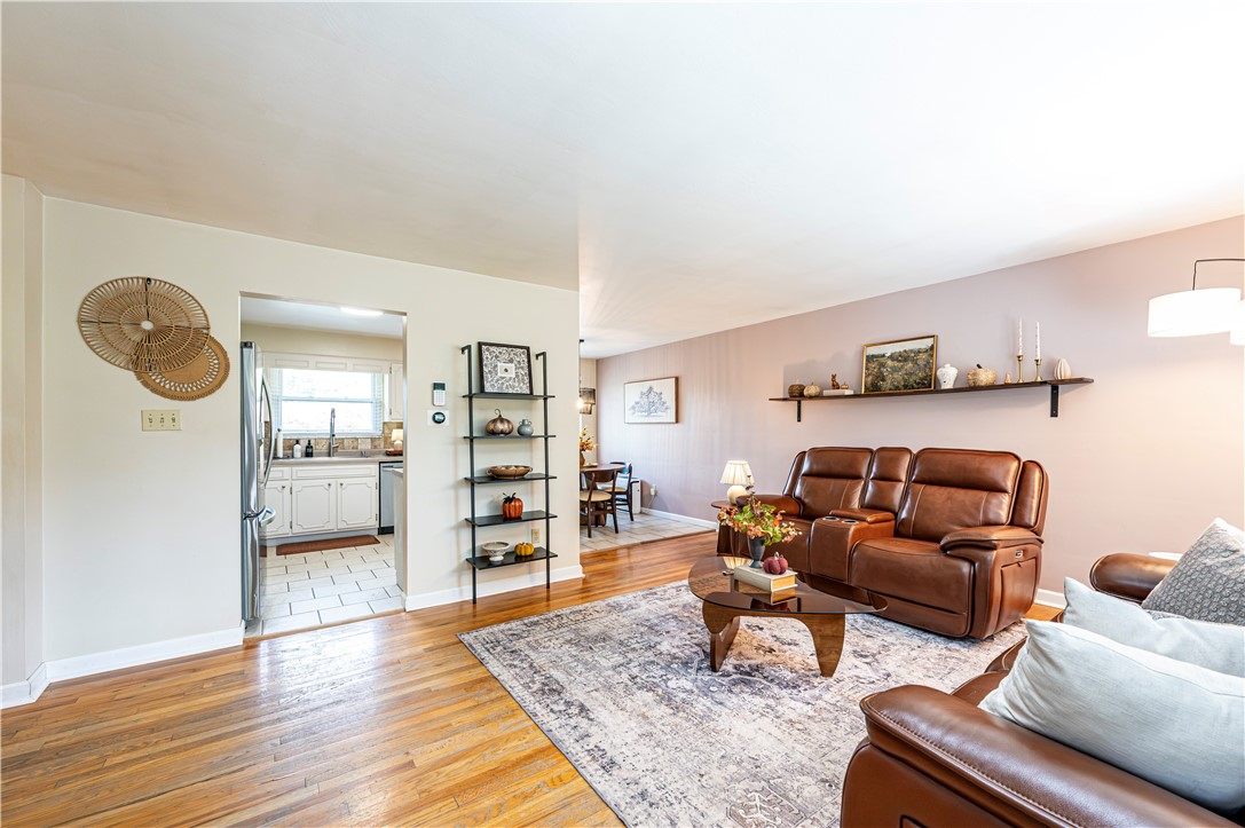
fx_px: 484
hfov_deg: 104.3
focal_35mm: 14
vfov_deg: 81.1
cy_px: 414
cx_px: 622
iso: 2000
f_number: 8
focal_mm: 14
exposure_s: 1/50
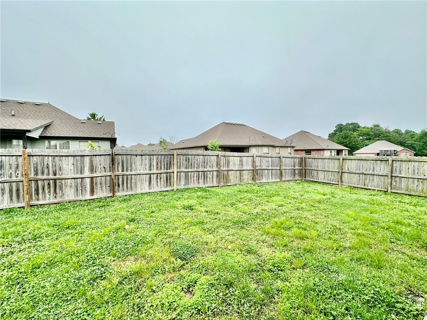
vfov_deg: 85.7
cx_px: 214
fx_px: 173
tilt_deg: -1.8
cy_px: 160
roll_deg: +0.5
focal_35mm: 14
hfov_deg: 102.1
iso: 40
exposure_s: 1/1062
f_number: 2.2
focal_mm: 2.22
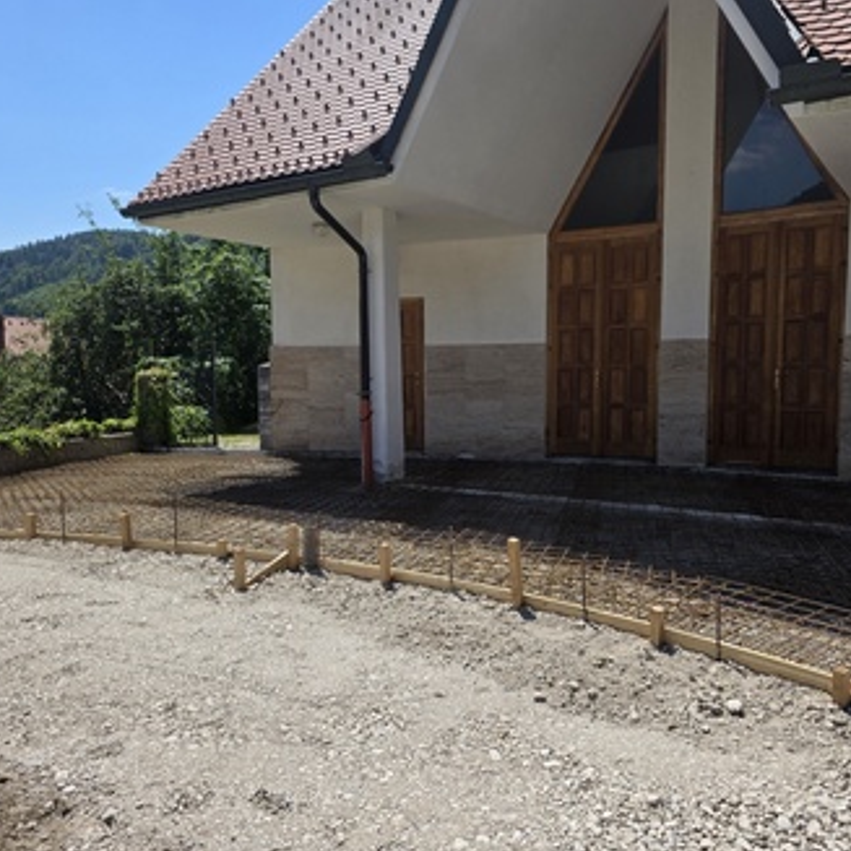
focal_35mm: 28
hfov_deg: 57.2
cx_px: 463
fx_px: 779
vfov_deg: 57.3
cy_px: 437
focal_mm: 6.3
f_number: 1.7
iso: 80
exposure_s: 1/5958
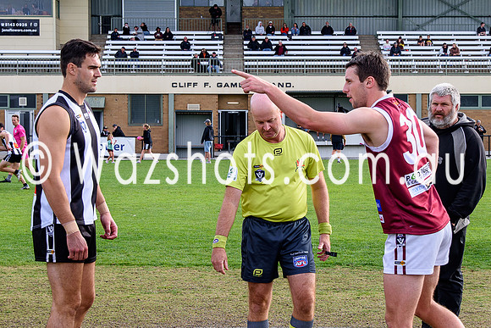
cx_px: 289
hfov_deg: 19.5
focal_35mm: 105
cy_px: 159
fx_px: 1428
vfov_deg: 13.1
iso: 100
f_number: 4.5
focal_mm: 31
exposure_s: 1/400
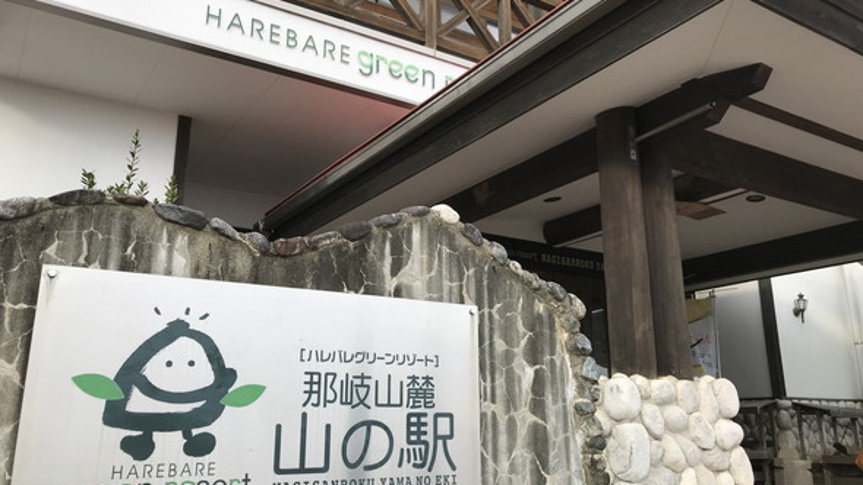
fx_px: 709
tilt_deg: +15.5
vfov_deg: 37.8
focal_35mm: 31
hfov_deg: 62.6
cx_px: 430
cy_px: 235
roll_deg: +0.1
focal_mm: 3.99
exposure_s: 1/298
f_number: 1.8
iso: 20
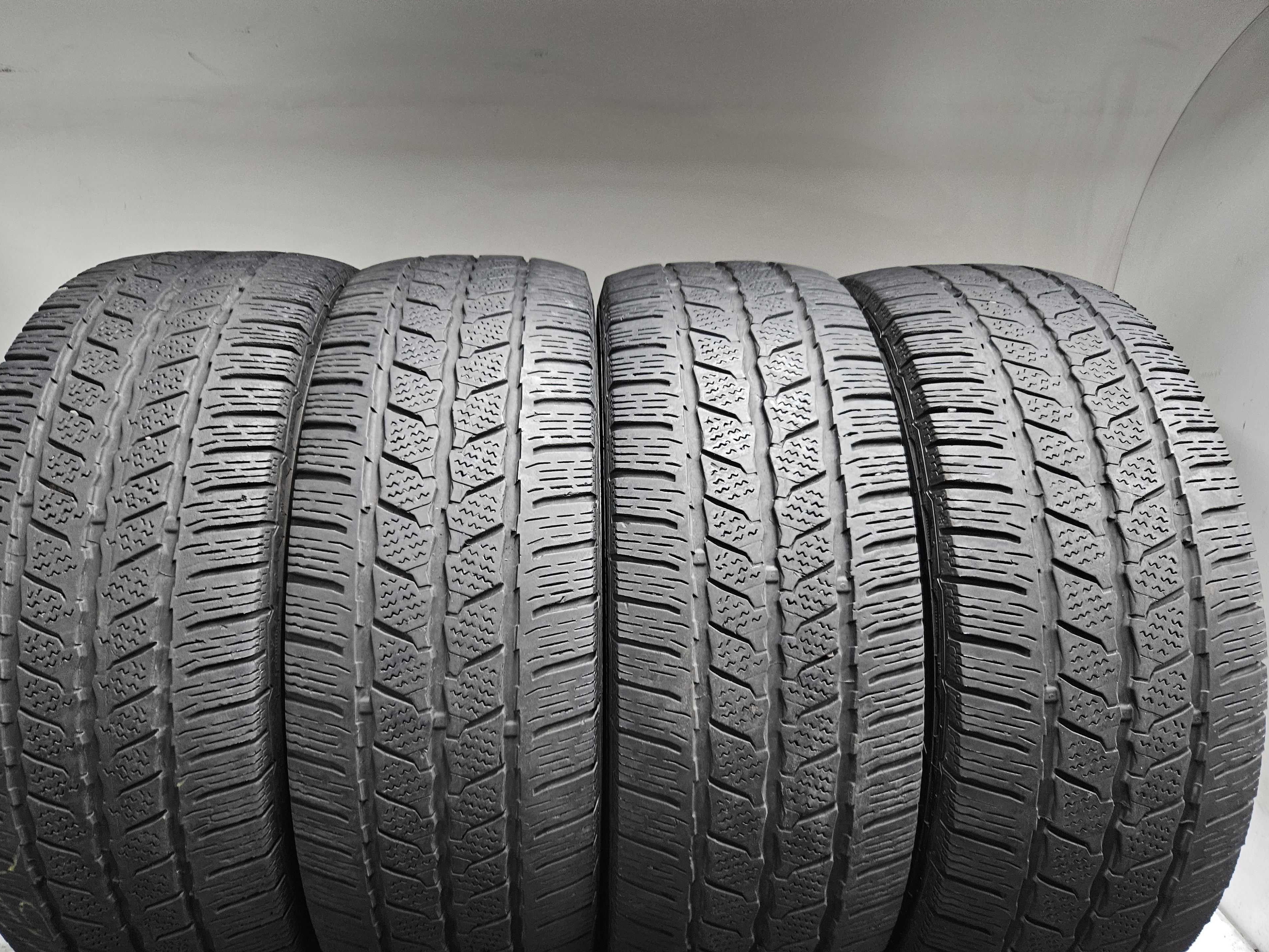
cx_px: 616
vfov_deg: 56.8
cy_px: 493
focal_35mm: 24
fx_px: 880
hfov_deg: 71.6
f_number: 1.8
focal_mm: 5.4
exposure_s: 1/25
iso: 640
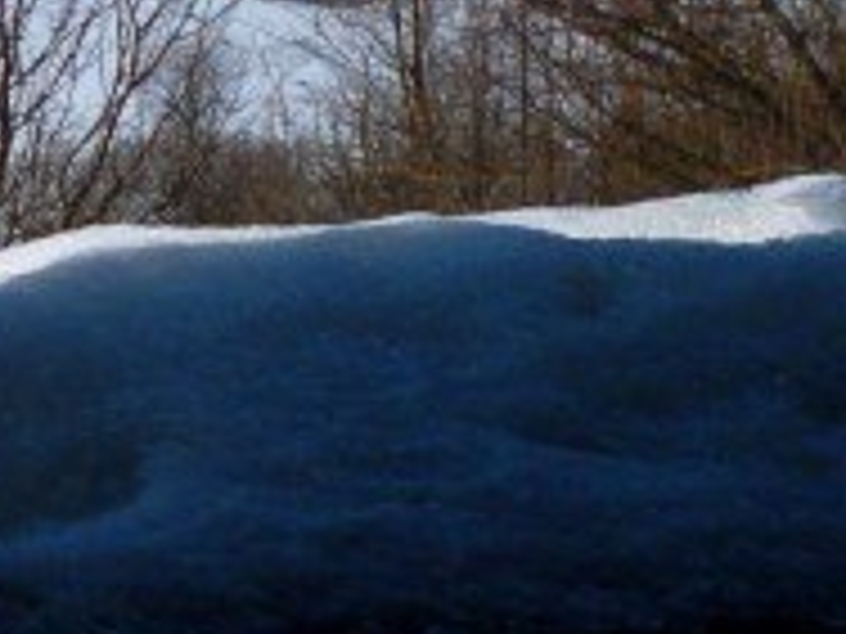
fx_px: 3324
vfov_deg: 10.8
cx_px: -495
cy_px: -9
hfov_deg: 13.5
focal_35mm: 136
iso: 100
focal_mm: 5.7
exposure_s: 1/250
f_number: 10
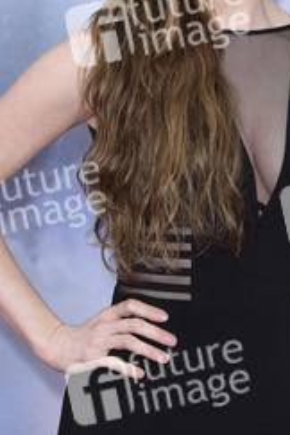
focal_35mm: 173
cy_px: 115
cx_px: 210
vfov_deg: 11.9
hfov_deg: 7.9
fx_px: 2090
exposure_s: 1/250
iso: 320
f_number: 6.3
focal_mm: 105
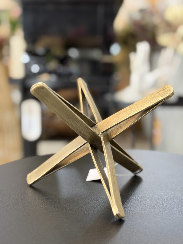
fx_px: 338
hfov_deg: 30.3
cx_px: 92
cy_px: 122
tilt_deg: -9.6
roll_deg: -1.3
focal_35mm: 48
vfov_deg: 39.7
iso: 250
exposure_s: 1/60
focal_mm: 6.76
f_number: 1.78
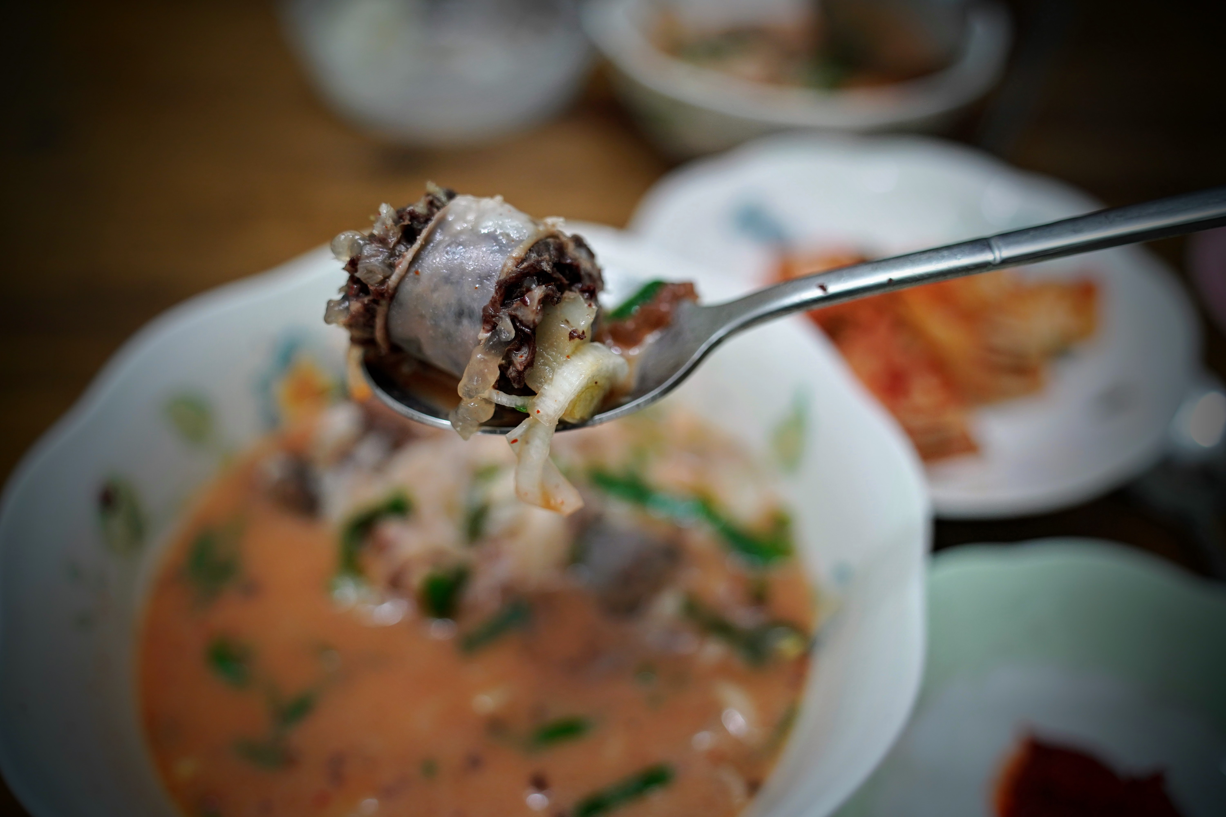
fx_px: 953
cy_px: 408
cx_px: 613
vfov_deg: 46.4
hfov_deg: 65.5
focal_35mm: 28
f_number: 2.8
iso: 800
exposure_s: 1/125
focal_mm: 28
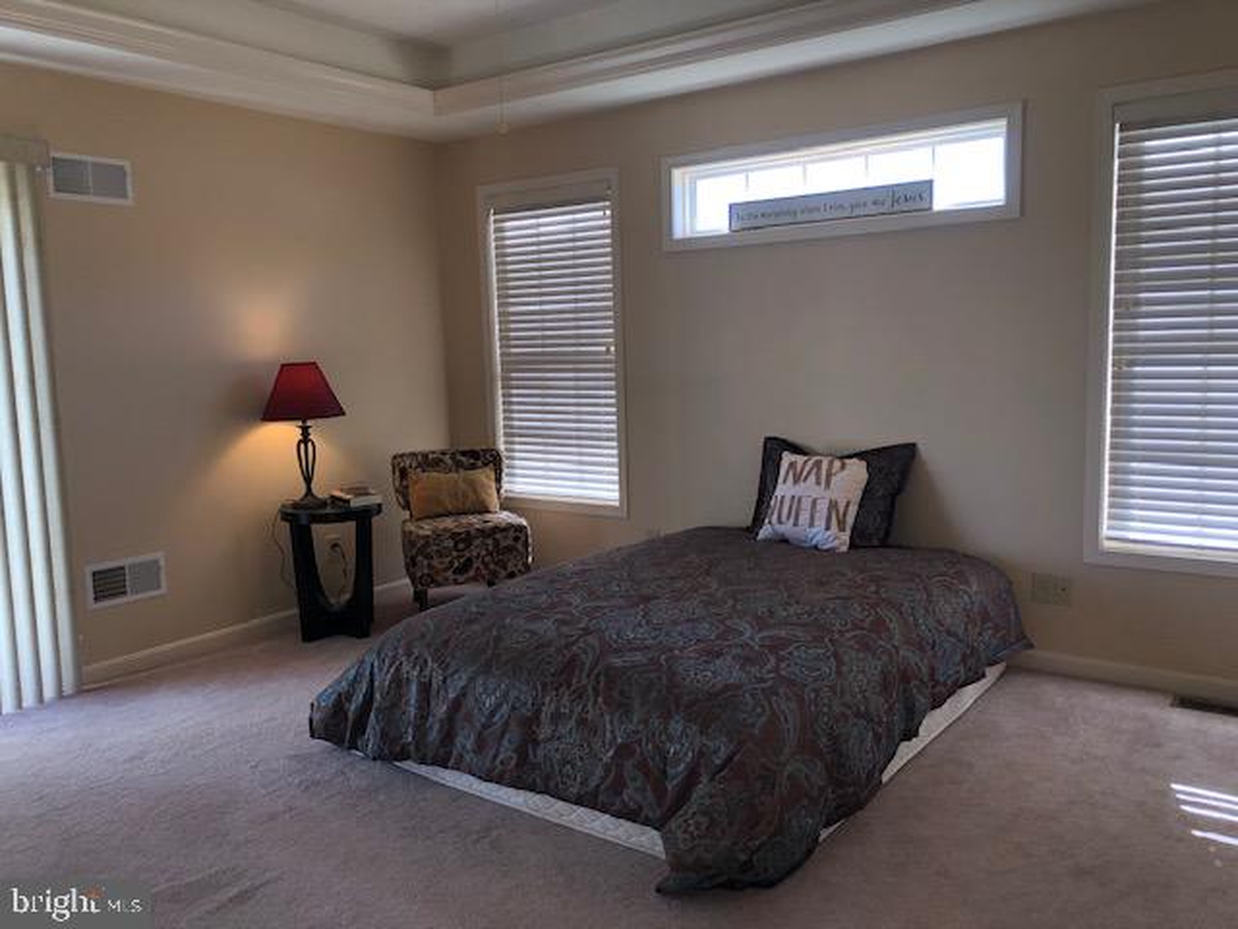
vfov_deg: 49.7
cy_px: 464
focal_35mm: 28
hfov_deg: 63.4
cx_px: 619
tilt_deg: -6.9
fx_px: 1001
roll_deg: +1.5
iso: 20
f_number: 1.8
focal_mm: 3.99
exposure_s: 1/150
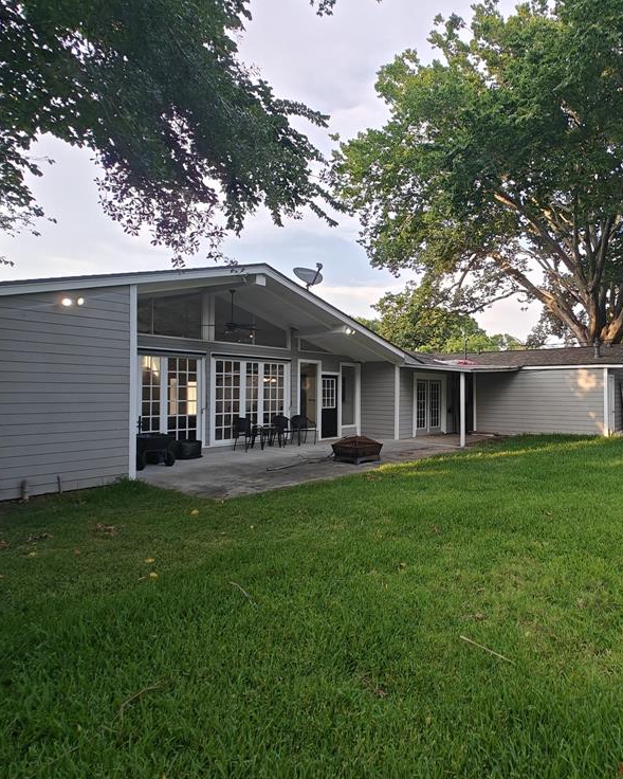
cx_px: 418
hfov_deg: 68.8
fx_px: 438
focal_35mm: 19
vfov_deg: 83.3
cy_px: 388
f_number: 2.2
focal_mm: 2.59
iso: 64
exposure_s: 1/271
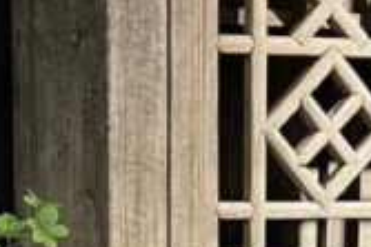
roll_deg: +0.0
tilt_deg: -5.8
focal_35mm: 151
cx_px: 195
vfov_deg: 8.8
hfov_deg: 13.6
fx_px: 1555
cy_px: 391
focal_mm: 5.7
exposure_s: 1/50
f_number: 1.5
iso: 400
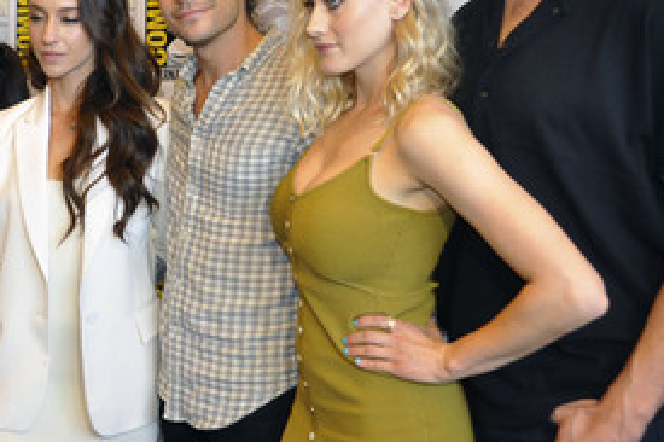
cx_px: 174
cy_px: 92
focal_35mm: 59
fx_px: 1088
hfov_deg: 33.3
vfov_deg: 22.7
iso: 1000
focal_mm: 24
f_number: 4.5
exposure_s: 1/80
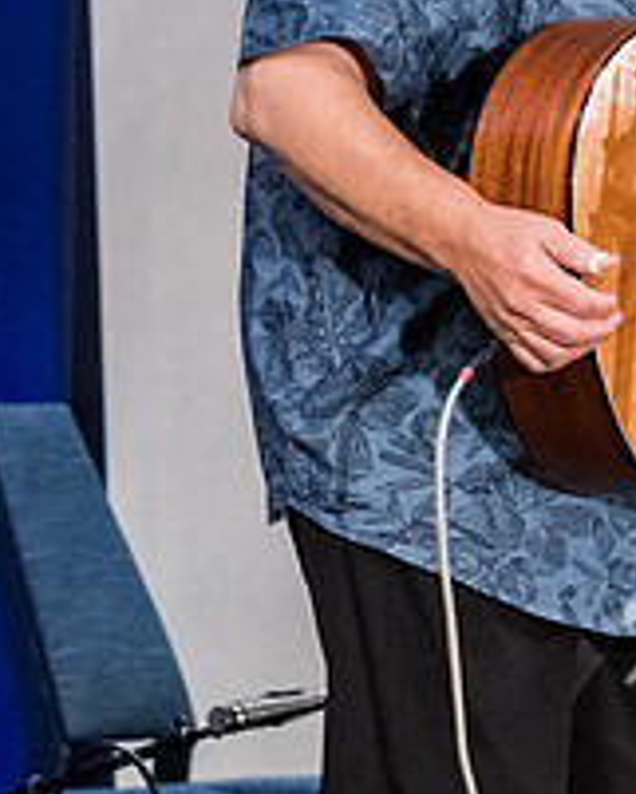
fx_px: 10556
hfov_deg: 3.4
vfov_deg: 4.3
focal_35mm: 449
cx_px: 791
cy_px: 165
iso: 12800
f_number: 6.3
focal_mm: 130
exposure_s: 1/250
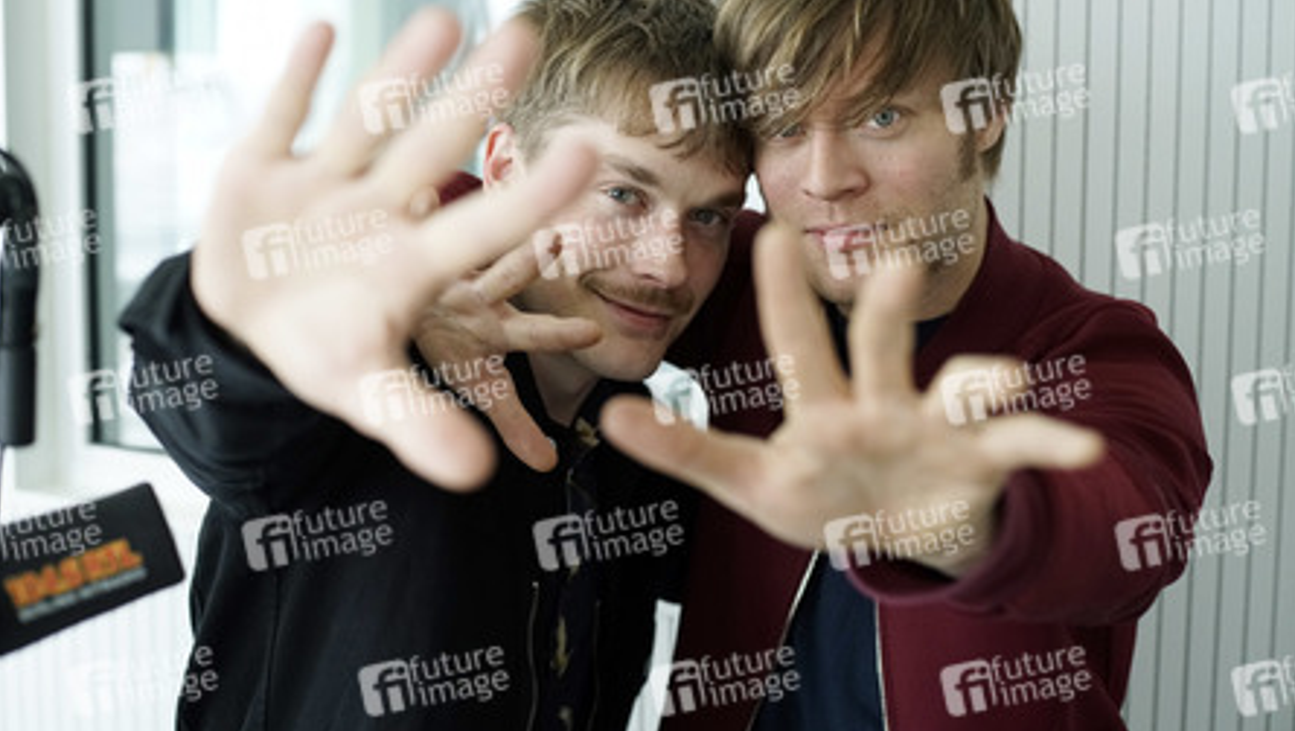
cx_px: 648
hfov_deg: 39.1
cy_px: 317
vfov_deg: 22.7
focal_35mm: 53
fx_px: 1821
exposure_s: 1/250
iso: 3200
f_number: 3.5
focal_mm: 50
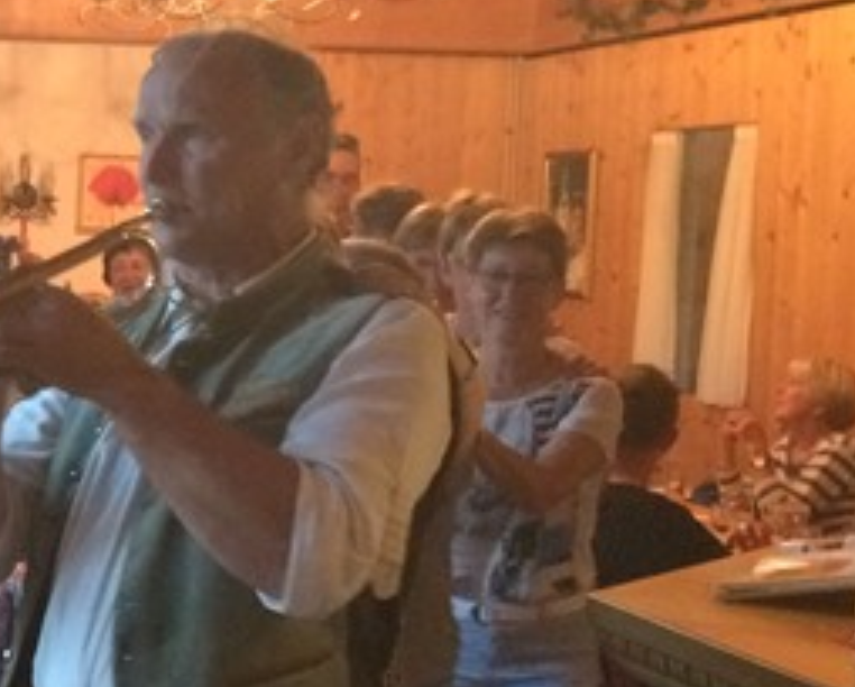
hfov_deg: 20.2
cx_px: -155
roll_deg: -0.9
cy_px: 364
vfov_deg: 17.3
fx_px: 2256
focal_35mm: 89
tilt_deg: -3.2
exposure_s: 1/17
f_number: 2.2
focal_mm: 4.15
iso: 320
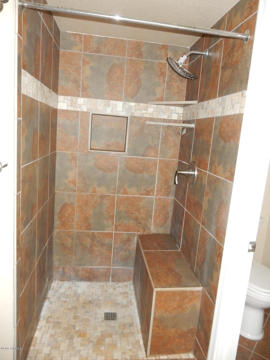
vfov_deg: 69.4
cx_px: 135
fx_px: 260
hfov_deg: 54.9
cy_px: 180
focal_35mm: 25
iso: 400
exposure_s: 1/30
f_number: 3.7
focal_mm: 4.5
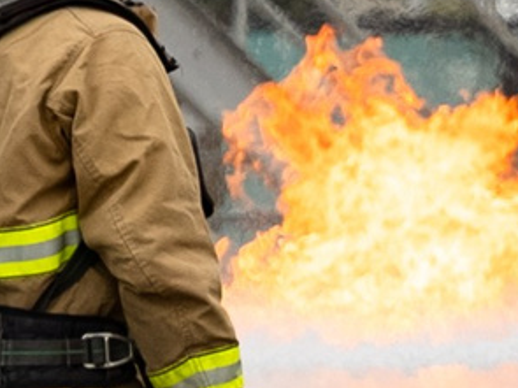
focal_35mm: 659
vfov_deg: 2.3
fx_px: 9857
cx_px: 1428
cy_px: 269
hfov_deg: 3.0
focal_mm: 70
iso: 125
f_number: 2.8
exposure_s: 1/1600
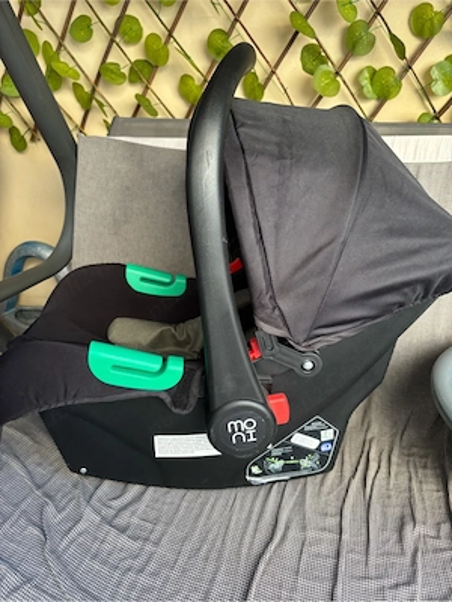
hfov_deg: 53.1
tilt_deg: -27.9
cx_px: 226
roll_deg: +1.1
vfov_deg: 67.3
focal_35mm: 26
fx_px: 453
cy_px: 301
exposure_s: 1/121
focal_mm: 5.96
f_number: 1.6
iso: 80
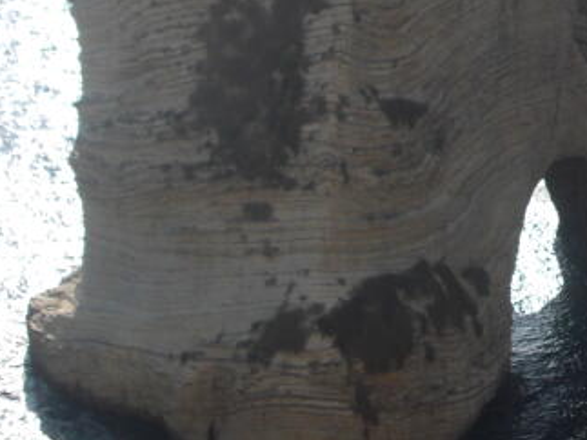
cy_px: 95
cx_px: 752
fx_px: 2255
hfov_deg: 14.3
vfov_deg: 11.1
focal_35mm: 133
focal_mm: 7.6
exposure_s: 1/160
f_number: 8.7
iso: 50
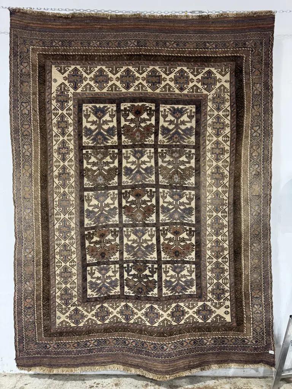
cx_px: 146
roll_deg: -0.7
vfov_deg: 71.6
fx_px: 270
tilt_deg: -0.6
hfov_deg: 56.8
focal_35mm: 24
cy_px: 194
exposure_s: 1/50
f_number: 1.78
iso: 250
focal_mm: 6.76
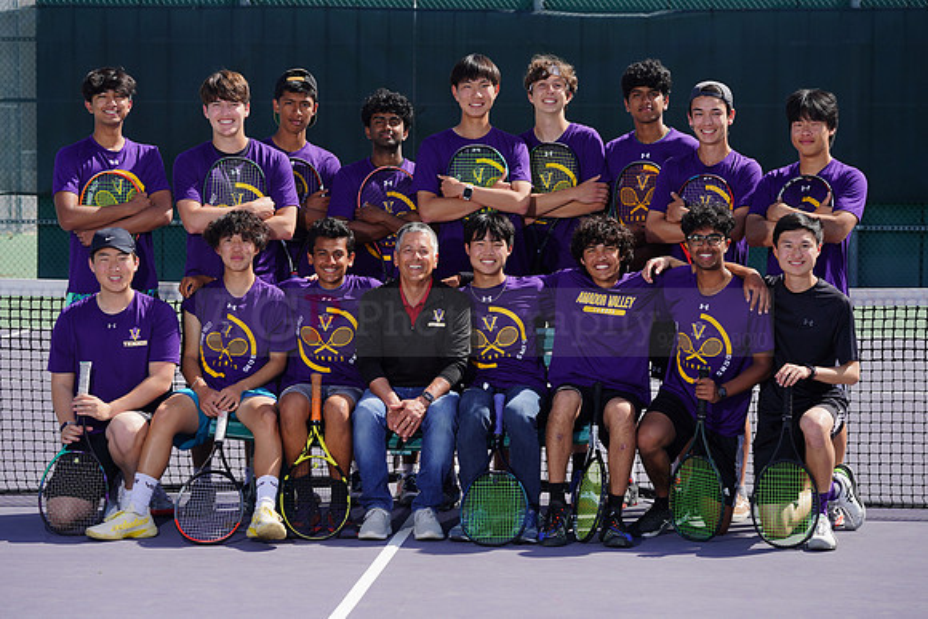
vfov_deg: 10.4
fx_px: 3403
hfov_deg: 15.5
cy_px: 310
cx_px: 464
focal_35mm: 132
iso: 100
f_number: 9
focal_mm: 132
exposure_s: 1/250
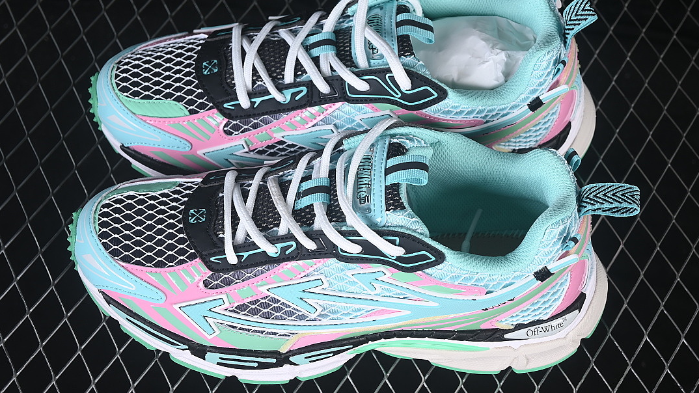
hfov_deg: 26.9
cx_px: 351
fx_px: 1464
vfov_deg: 15.3
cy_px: 185
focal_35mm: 79
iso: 160
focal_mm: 50
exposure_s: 1/80
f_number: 7.1
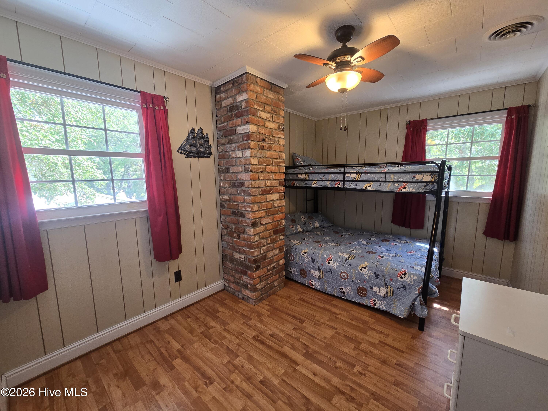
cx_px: 274
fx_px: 206
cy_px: 206
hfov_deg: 106.2
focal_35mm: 13
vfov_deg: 89.9
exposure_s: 1/60
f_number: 2.2
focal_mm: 2.2
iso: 160
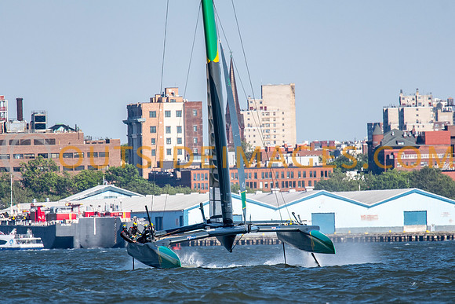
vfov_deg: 1.7
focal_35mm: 797
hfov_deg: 2.6
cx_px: 228
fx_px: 10080
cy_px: 192
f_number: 5.6
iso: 500
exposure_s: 1/2500
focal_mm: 420
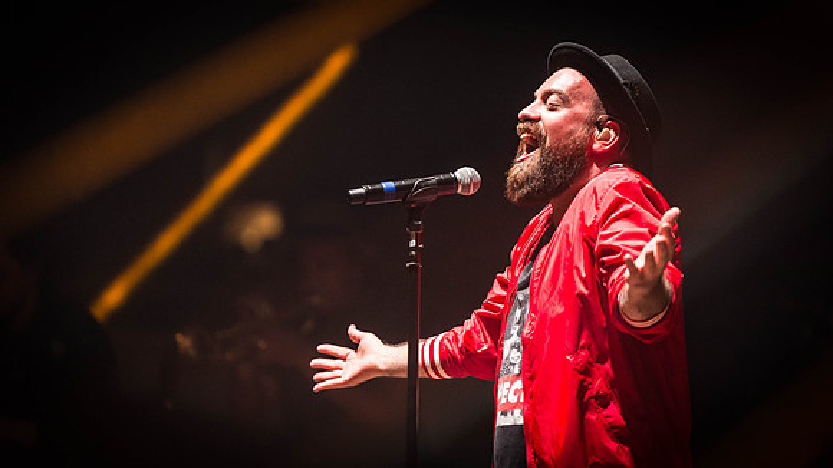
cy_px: 180
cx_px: 433
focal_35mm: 191
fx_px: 4209
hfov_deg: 11.3
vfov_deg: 6.4
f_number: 2.8
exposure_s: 1/400
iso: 3200
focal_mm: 175
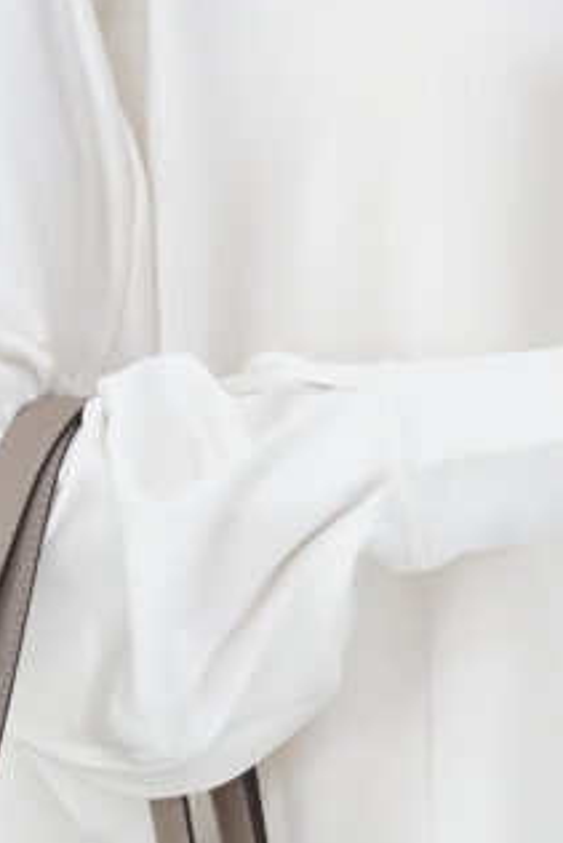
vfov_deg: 12.4
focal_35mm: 162
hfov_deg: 8.5
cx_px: 287
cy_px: 1035
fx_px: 3796
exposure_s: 1/4
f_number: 9
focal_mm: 50
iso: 640
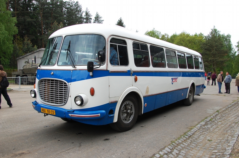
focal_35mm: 32
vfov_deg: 41.6
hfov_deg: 59.5
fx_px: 209
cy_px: 79
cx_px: 120
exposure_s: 1/200
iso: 400
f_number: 10
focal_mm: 21
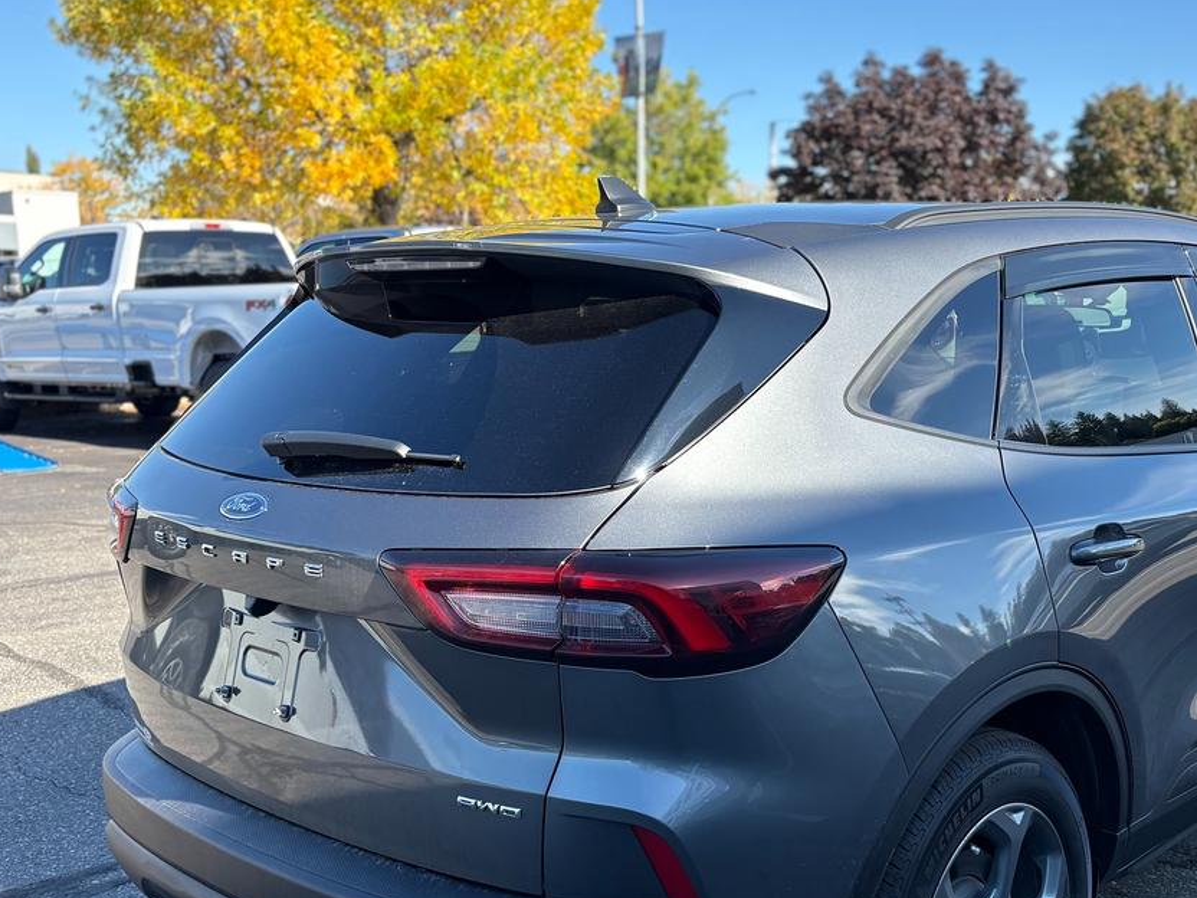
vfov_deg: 35.8
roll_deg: +0.0
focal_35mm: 40
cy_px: 547
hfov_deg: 45.8
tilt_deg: -10.2
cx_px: 829
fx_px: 1383
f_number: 1.6
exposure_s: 1/1001
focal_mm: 5.96
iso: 50
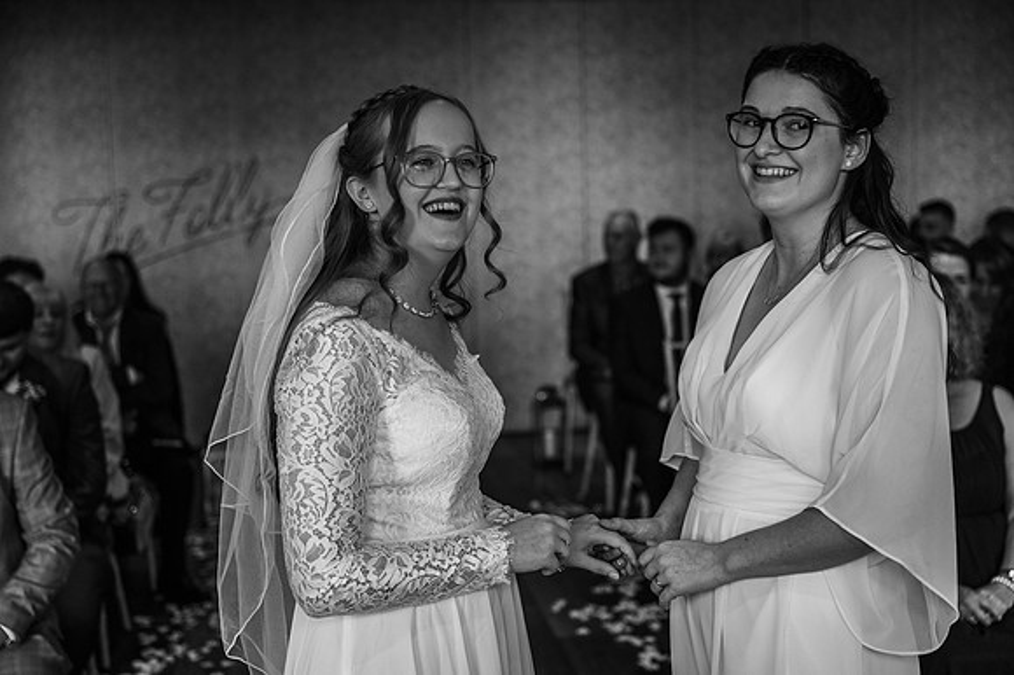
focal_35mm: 52
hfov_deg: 38.2
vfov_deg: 26.0
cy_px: 338
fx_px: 1464
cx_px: 507
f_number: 3.2
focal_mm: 52
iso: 450
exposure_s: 1/200
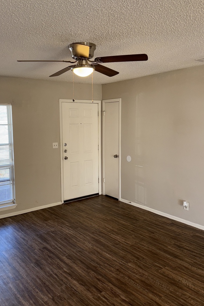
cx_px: 86
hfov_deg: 42.2
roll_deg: -0.1
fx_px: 263
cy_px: 153
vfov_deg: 60.3
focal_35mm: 31
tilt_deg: -6.6
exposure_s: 1/48
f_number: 1.78
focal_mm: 6.76
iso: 50
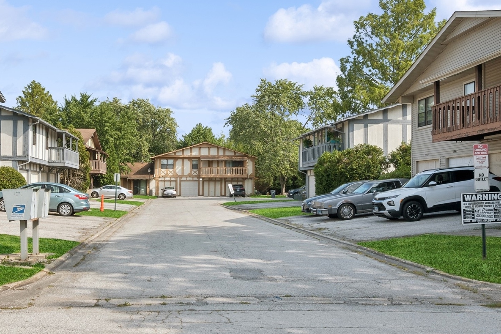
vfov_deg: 32.6
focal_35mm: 41
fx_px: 571
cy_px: 163
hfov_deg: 47.2
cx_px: 204
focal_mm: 20
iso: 100
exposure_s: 1/50
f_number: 16
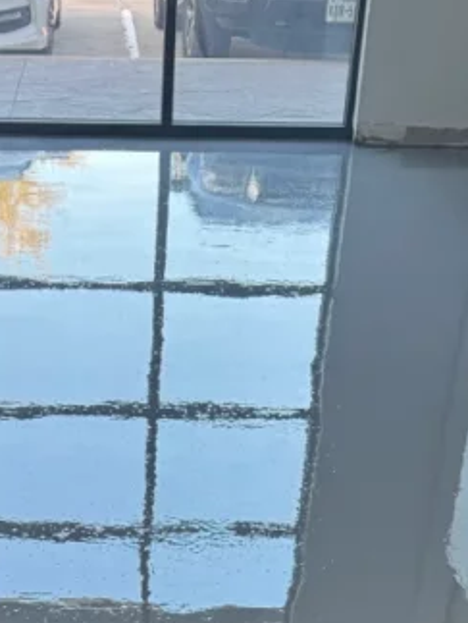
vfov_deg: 21.4
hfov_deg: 19.2
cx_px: 98
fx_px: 1367
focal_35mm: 76
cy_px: 945
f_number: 1.78
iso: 160
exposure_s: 1/121
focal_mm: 6.76
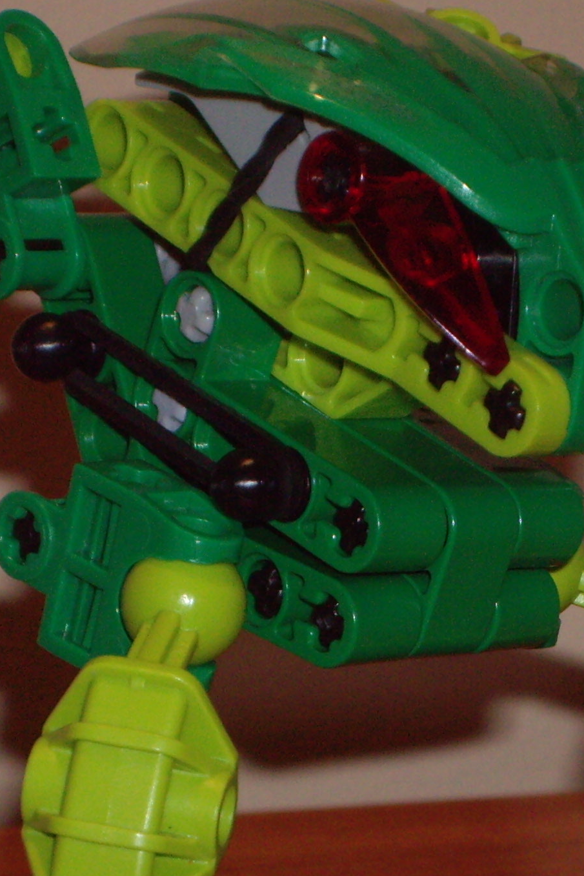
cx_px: 389
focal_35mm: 246
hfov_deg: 5.6
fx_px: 5984
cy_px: 624
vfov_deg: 8.4
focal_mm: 18.6
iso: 200
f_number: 5.2
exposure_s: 1/125
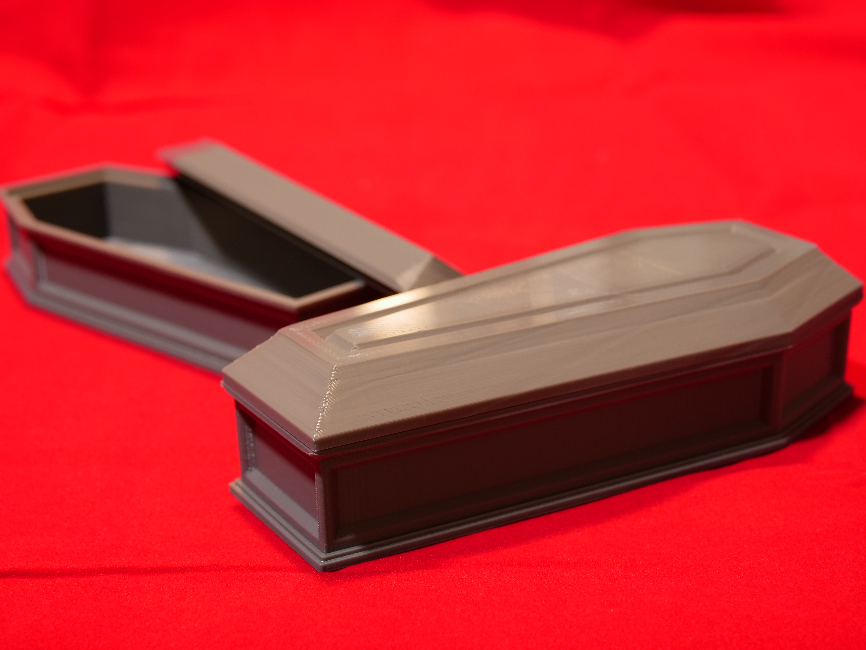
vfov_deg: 29.1
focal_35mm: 50
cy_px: 325
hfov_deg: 38.2
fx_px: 1251
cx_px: 433
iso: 400
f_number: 4.5
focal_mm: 25
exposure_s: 1/4
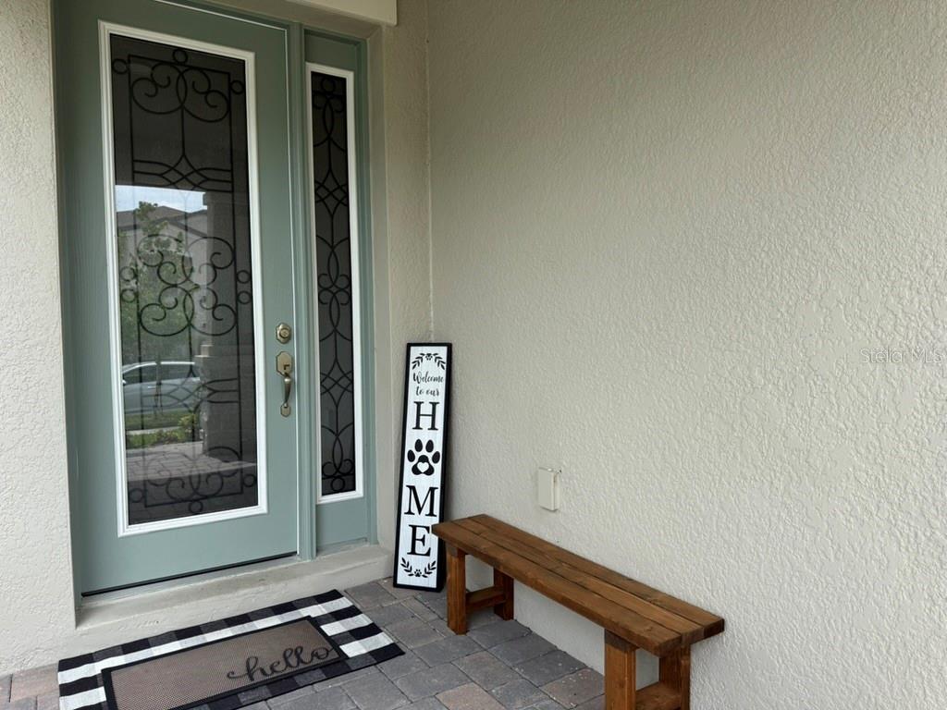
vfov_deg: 56.8
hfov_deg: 71.6
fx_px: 657
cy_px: 355
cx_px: 474
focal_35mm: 24
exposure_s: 1/920
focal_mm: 6.76
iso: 80
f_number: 1.78
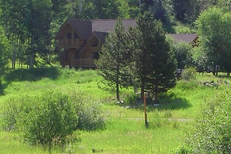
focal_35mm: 128
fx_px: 821
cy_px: 88
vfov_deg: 10.7
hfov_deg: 15.9
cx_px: 180
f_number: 6.6
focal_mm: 6.3
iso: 64
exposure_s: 1/100
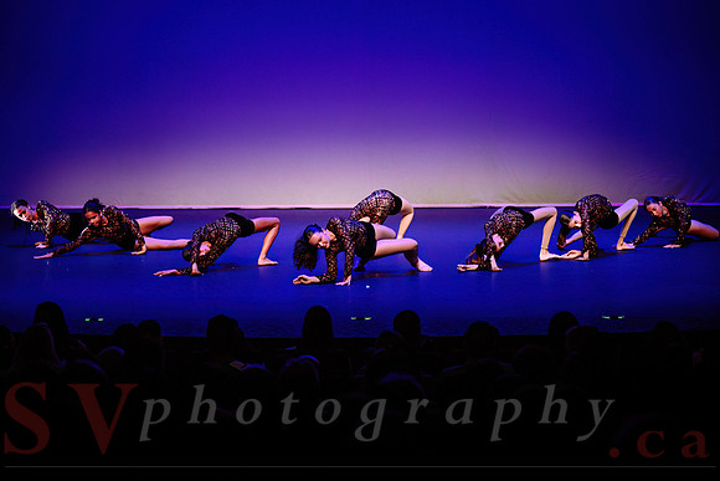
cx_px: 342
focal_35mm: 91
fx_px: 1817
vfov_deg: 15.1
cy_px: 230
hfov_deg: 22.4
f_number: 2.8
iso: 1600
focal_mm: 86
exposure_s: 1/400
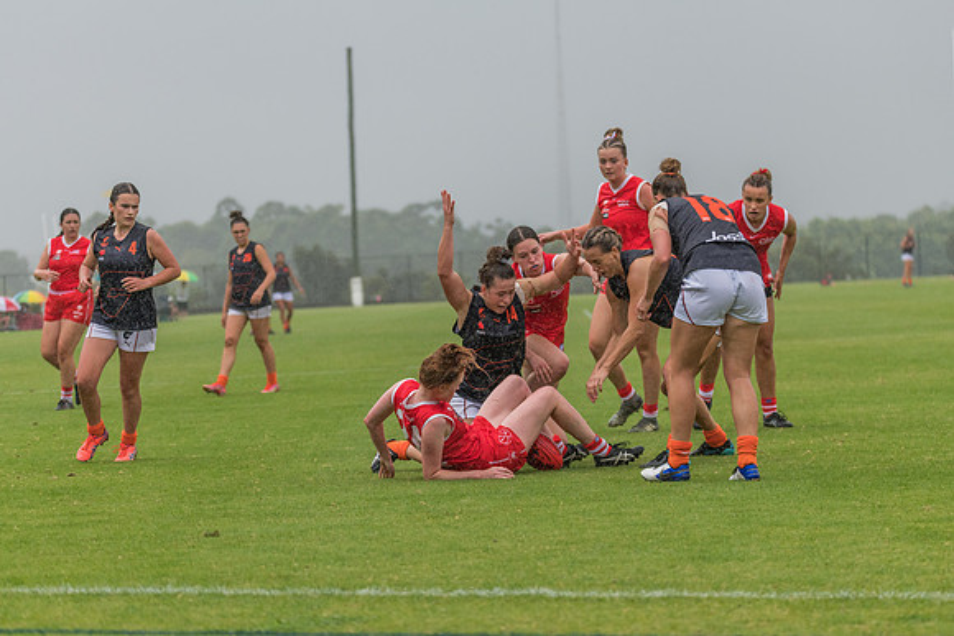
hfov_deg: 13.3
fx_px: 4084
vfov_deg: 8.9
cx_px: 464
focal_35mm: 154
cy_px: 327
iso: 720
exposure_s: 1/1600
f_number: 5
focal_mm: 150
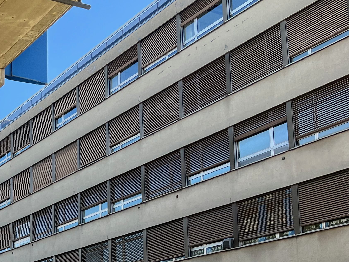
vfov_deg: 22.4
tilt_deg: +7.0
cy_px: 283
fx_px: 625
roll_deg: -1.1
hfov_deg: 27.6
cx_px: -65
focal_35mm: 62
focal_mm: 5.1
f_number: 1.6
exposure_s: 1/710
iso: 50
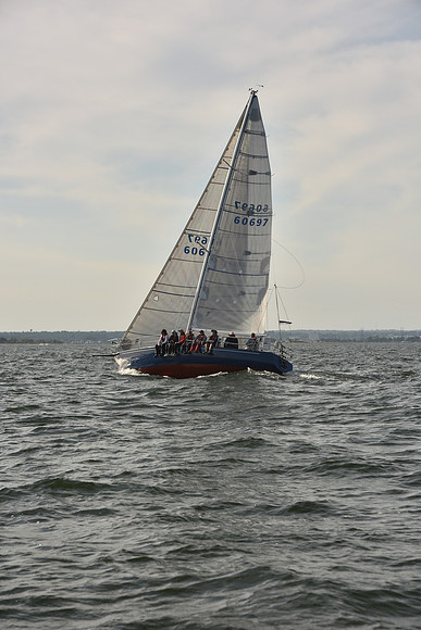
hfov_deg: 16.7
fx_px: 1437
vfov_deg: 24.8
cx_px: 210
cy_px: 315
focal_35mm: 82
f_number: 7.1
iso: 250
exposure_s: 1/640
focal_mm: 82
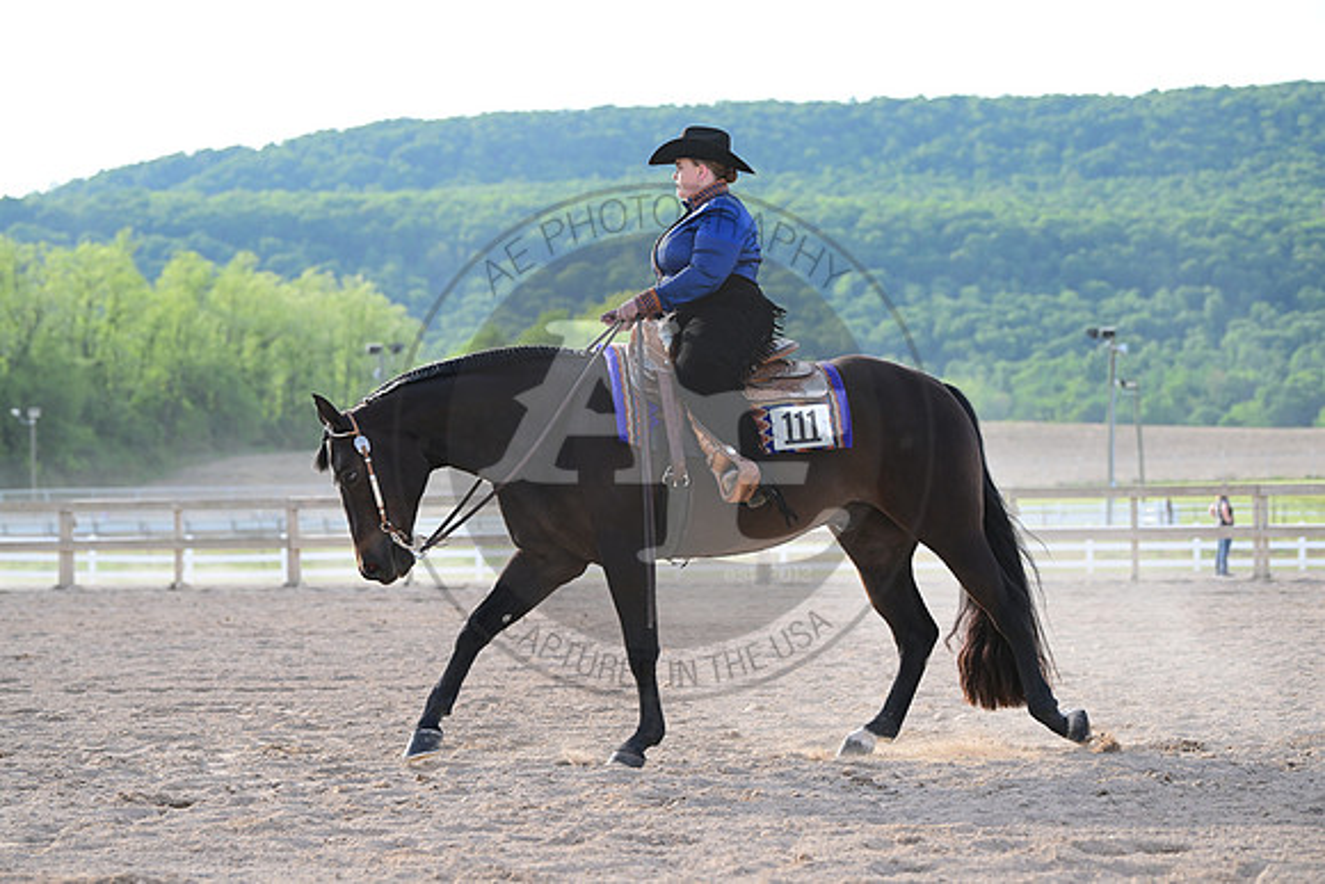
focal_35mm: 102
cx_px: 662
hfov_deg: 20.0
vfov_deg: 13.4
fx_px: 3755
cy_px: 442
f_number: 4.5
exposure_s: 1/2000
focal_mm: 102
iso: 1000
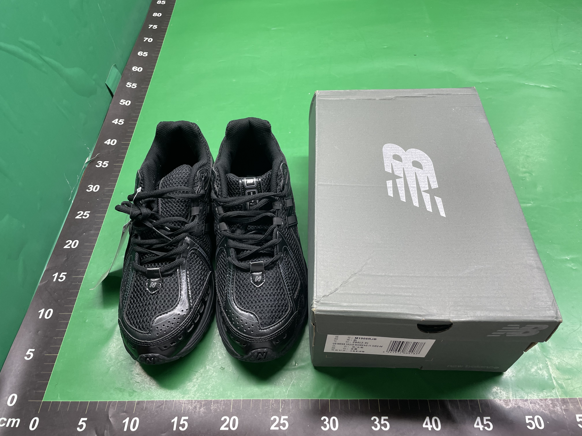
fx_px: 437
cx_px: 291
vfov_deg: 53.1
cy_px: 218
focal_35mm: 26
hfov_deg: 67.3
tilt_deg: -50.0
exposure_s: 1/100
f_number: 1.6
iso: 125
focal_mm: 4.2
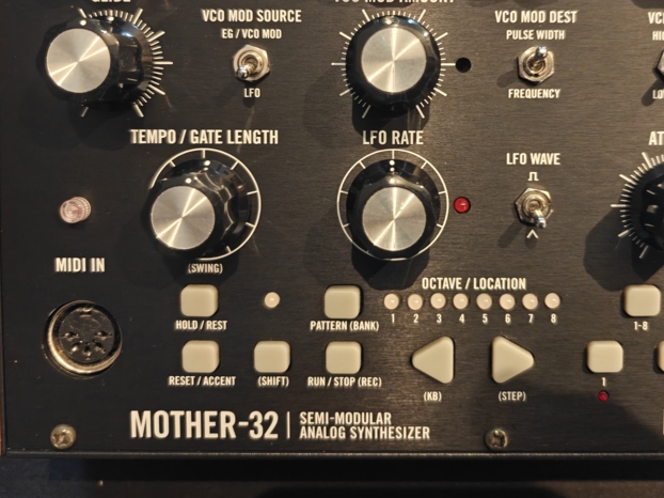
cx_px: 396
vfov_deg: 37.9
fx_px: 709
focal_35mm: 37
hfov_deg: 49.9
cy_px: 138
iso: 1600
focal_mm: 6.06
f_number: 1.6
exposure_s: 1/34
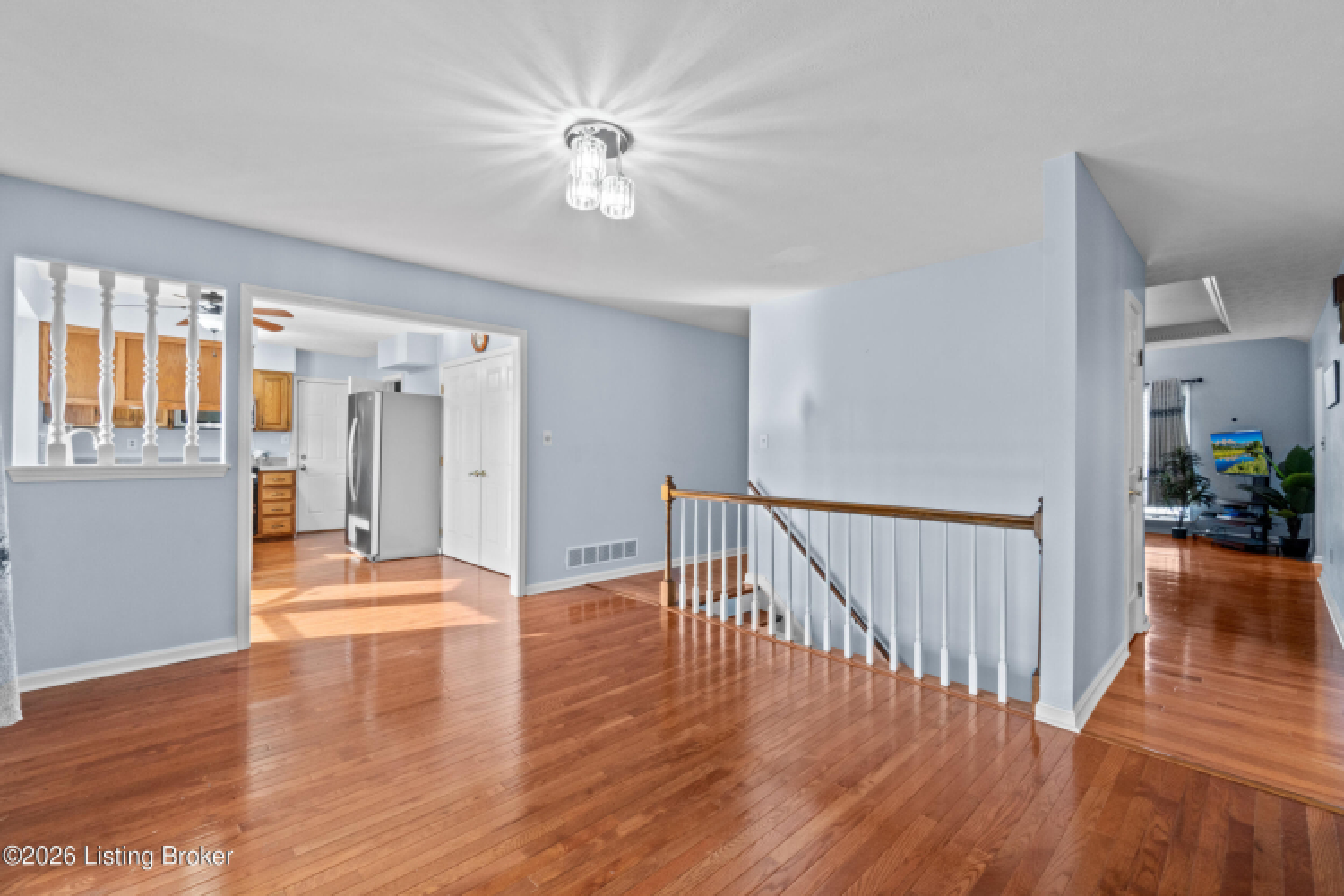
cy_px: 448
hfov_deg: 100.4
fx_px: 560
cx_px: 672
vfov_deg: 77.3
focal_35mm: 15
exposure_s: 1/4
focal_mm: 10
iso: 400
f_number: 11
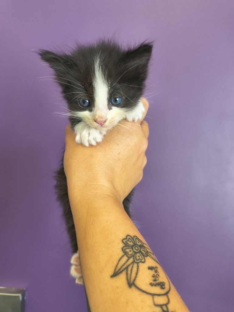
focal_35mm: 25
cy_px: 156
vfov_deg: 69.4
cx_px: 117
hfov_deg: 54.9
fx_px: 225
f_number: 1.7
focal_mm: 4.68
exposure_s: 1/60
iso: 535
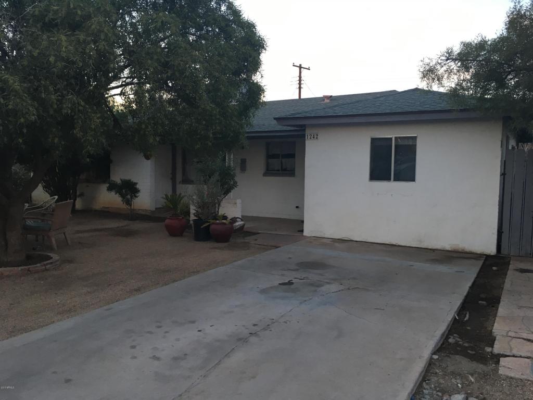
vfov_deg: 48.2
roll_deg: -0.3
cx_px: 266
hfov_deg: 61.7
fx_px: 447
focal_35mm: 29
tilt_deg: -4.3
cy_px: 200
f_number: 2.2
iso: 50
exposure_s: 1/30
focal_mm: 4.15
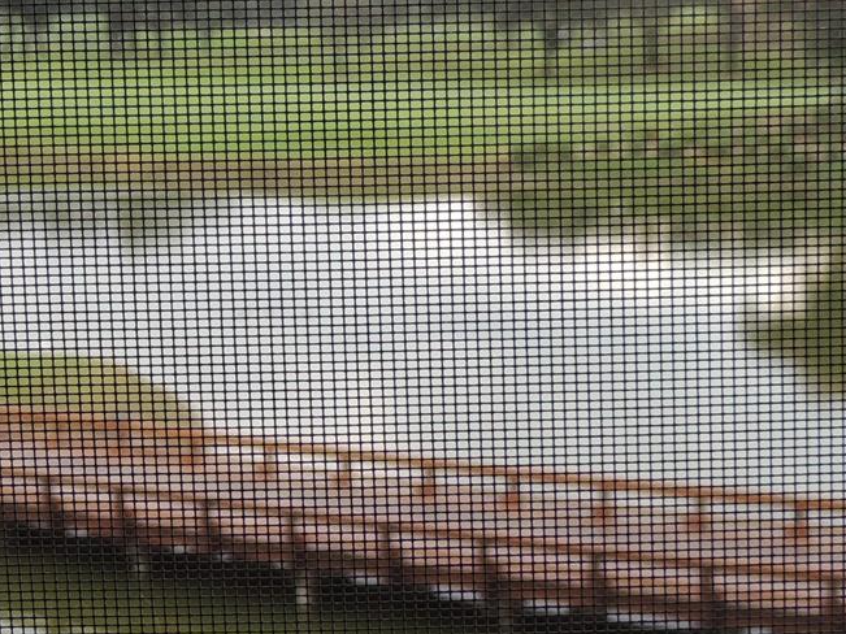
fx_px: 2101
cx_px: 139
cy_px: 361
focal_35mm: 86
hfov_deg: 22.4
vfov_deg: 17.2
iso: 100
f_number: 3.3
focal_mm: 6.2
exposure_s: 1/125
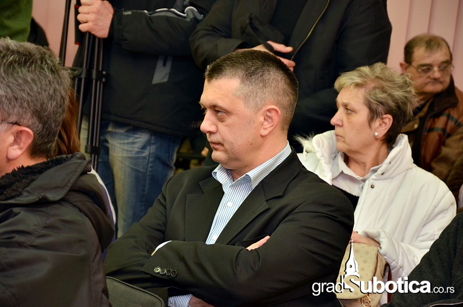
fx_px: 2021
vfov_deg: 8.7
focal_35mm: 158
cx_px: 232
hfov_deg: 13.1
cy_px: 154
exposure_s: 1/50
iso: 800
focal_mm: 105
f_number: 5.6
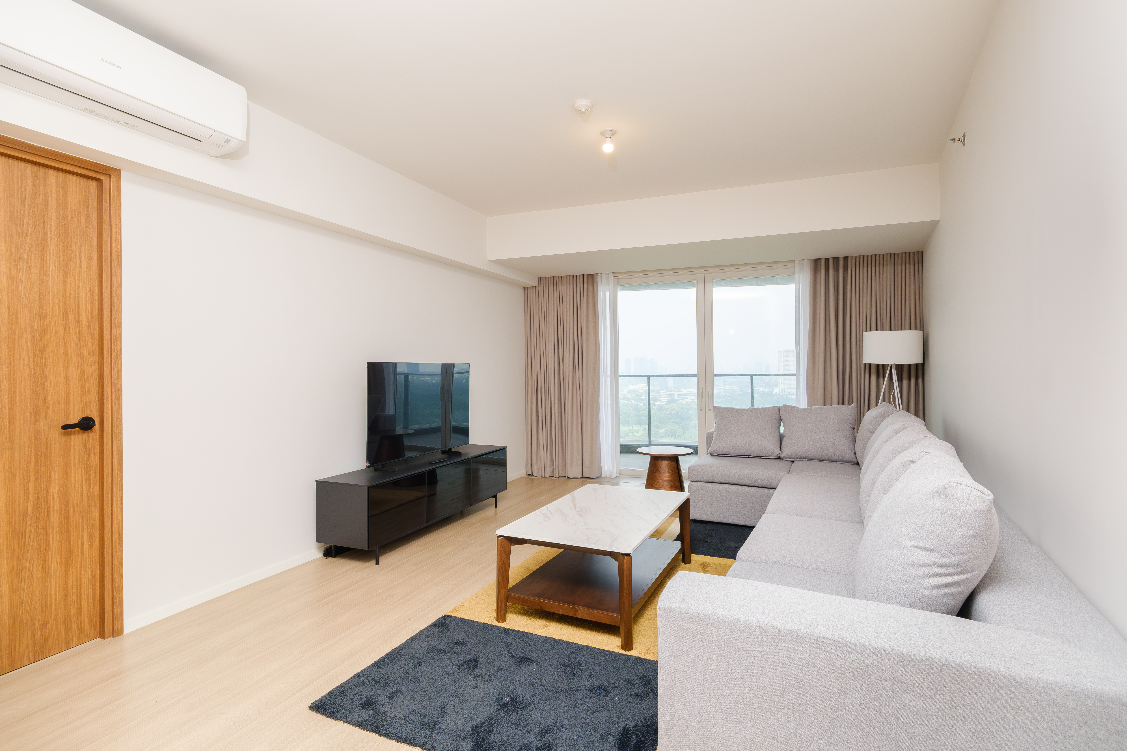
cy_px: 376
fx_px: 532
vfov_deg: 70.4
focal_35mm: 17
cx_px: 564
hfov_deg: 93.3
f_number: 8
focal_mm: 11.4
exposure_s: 1/160
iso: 500
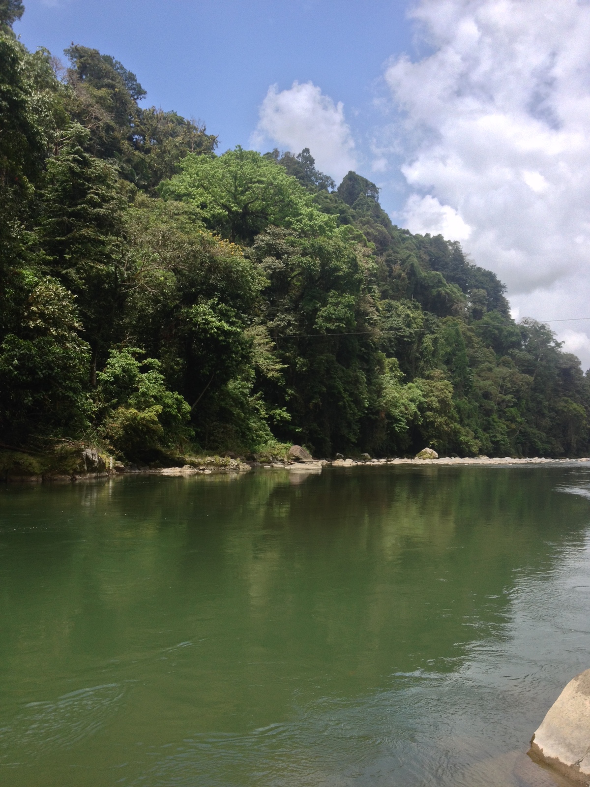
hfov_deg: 40.7
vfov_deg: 52.6
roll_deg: +0.4
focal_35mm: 35
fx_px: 795
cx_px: 295
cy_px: 394
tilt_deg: +1.3
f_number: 2.4
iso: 50
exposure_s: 1/1082
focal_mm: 4.28
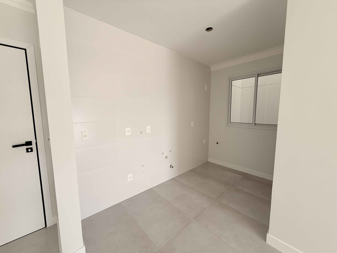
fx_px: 136
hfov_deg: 102.1
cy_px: 126
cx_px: 168
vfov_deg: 85.7
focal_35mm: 14
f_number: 2.2
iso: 40
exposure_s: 1/101
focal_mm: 2.22
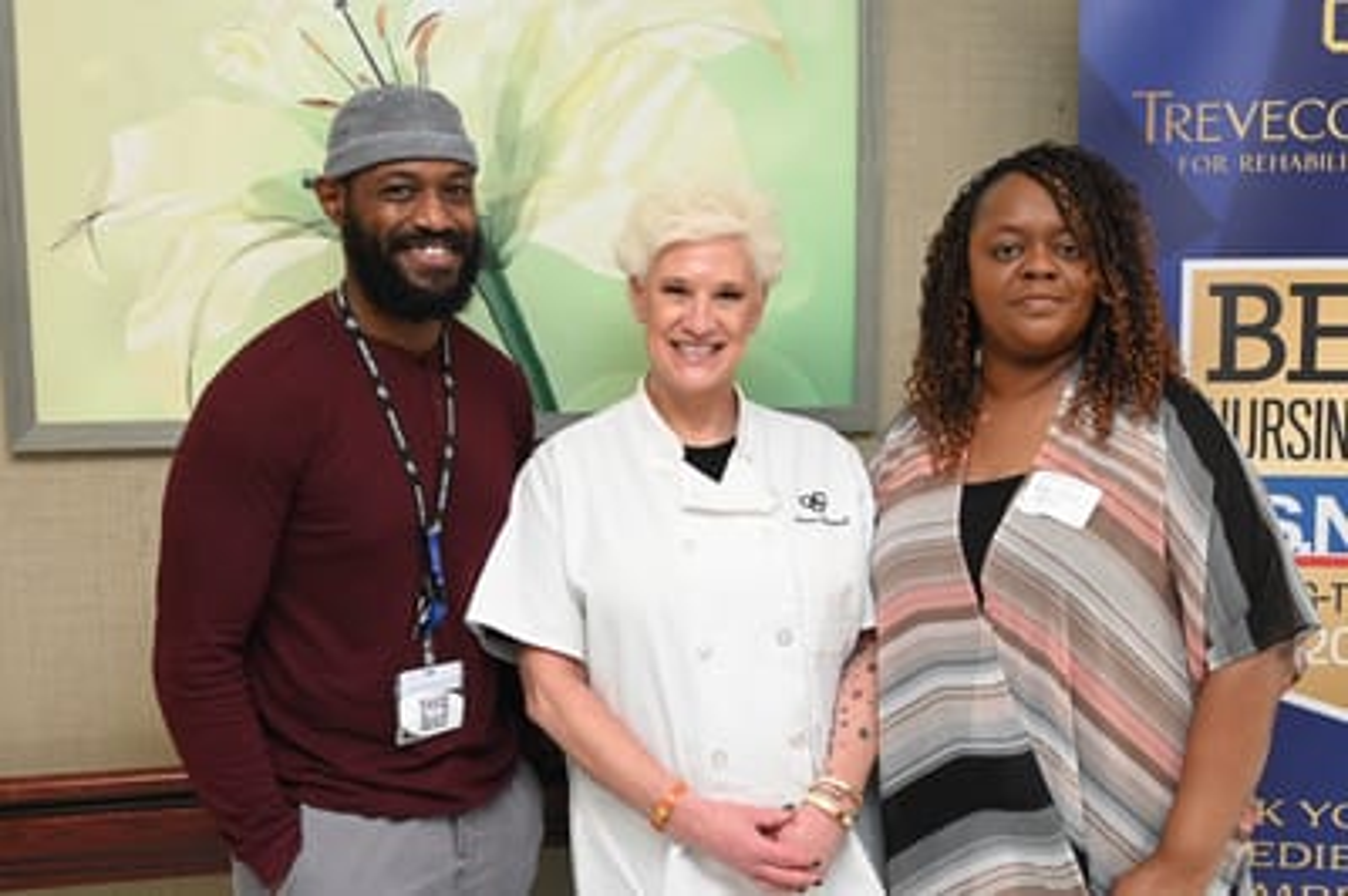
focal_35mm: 38
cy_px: 448
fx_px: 1422
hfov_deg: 50.7
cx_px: 674
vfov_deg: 35.0
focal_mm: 38
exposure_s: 1/125
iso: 3200
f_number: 8
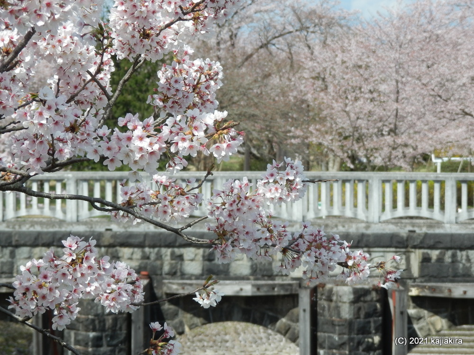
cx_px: 237
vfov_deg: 8.8
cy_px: 178
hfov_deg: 11.7
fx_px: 2314
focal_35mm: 169
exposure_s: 1/320
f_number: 5.7
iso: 80
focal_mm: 30.2
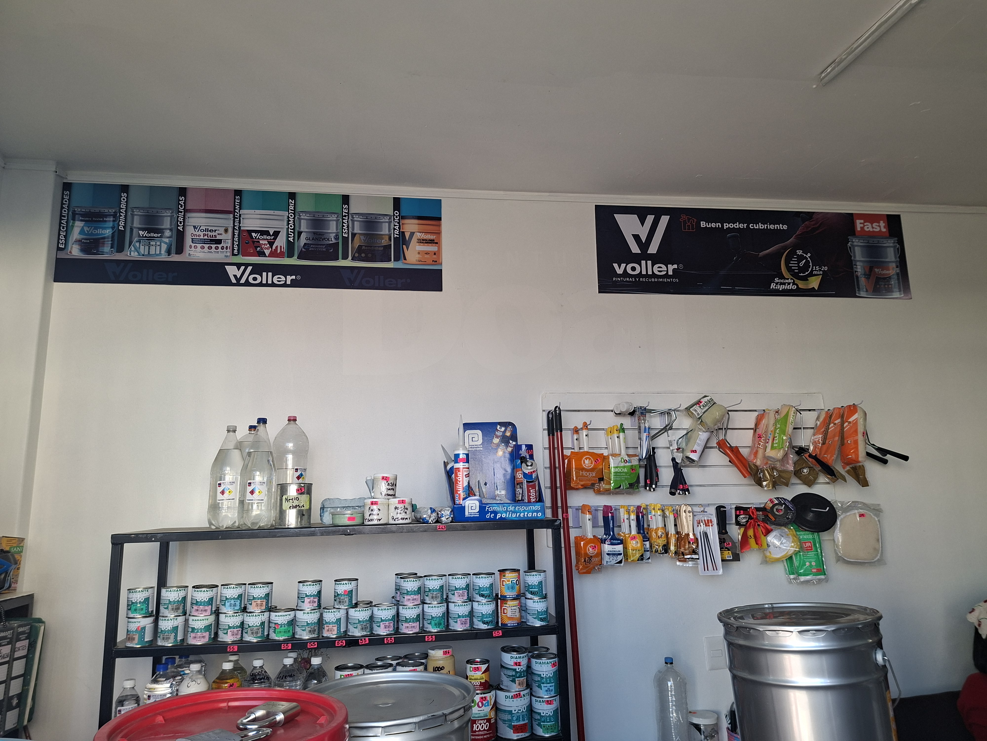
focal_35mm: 23
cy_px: 370
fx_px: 656
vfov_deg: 58.9
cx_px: 494
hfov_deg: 73.9
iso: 64
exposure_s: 1/120
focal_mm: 5.54
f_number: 1.8
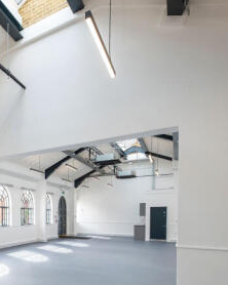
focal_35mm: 31
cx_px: -32
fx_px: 262
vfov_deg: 54.8
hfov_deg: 37.8
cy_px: 211
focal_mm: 14
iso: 400
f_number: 8
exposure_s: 1/50
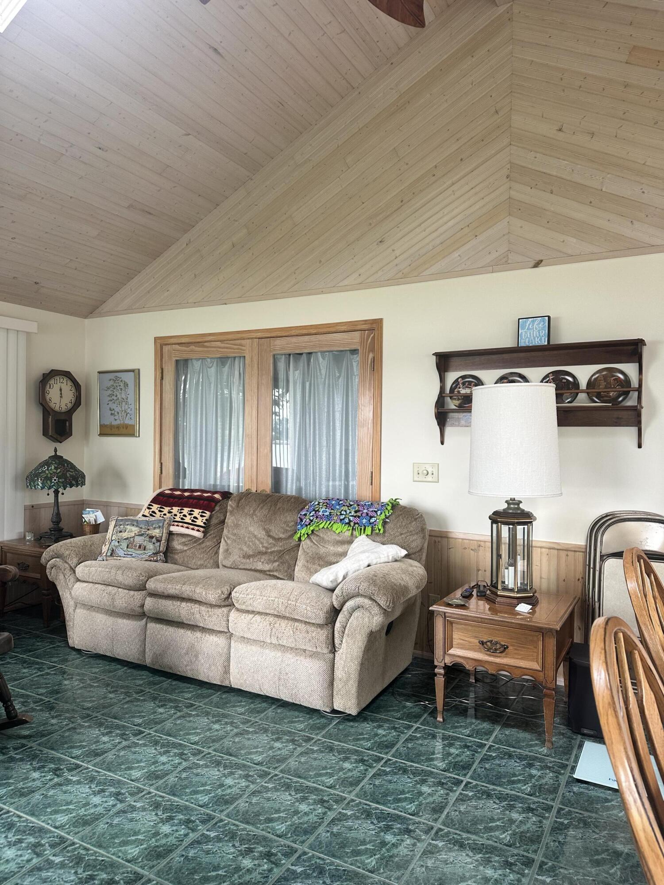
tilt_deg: +0.0
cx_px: 332
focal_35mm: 24
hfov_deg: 56.8
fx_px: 614
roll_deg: -0.9
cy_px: 442
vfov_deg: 71.6
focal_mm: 6.86
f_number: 1.78
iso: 80
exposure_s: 1/121
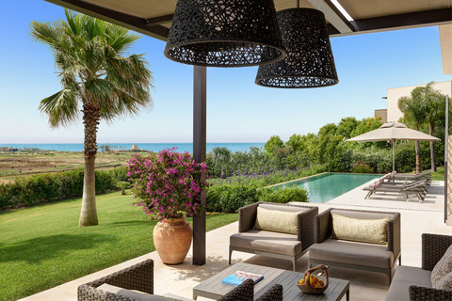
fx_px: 389
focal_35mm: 31
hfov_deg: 60.3
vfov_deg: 42.3
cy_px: 150
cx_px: 226
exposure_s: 1/50
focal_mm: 31
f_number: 14
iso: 200
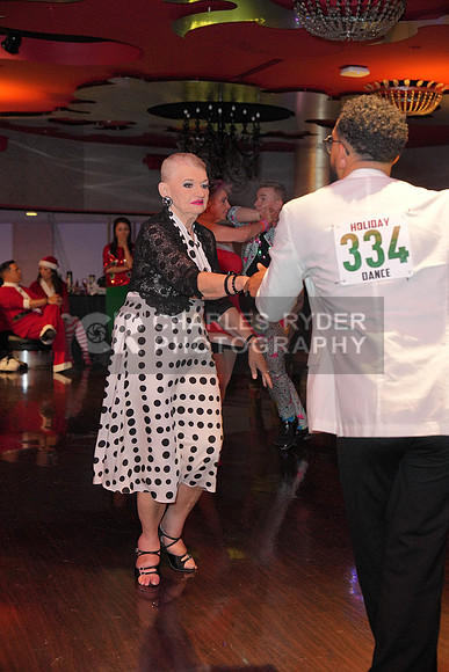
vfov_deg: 39.6
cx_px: 224
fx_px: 935
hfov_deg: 27.0
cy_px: 336
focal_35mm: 50
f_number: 4
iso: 4000
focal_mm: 50
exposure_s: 1/200
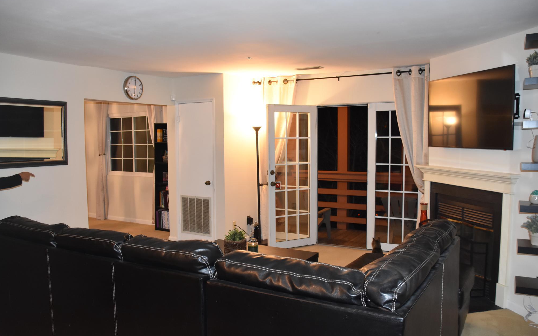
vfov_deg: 44.5
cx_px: 268
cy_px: 175
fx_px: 411
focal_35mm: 28
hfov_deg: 66.5
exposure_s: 1/60
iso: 1800
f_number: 3.5
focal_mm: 18
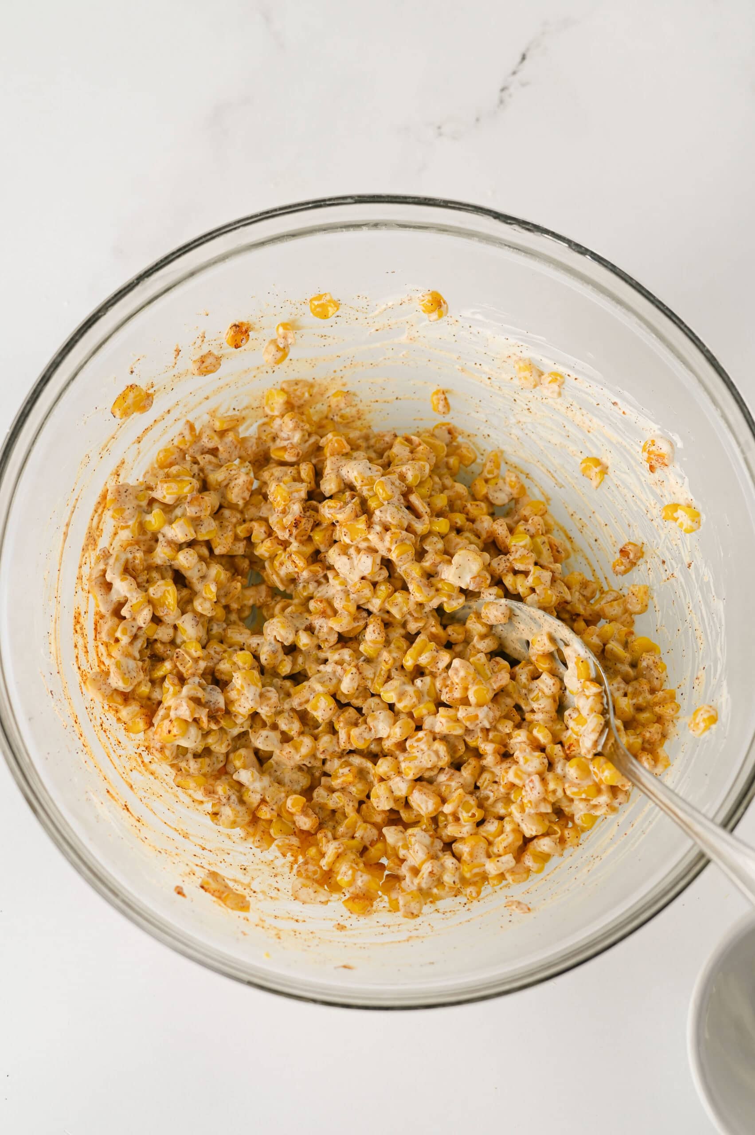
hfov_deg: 27.0
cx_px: 378
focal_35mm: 50
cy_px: 568
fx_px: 1575
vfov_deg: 39.6
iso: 160
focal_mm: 50
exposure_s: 1/100
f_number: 4.5
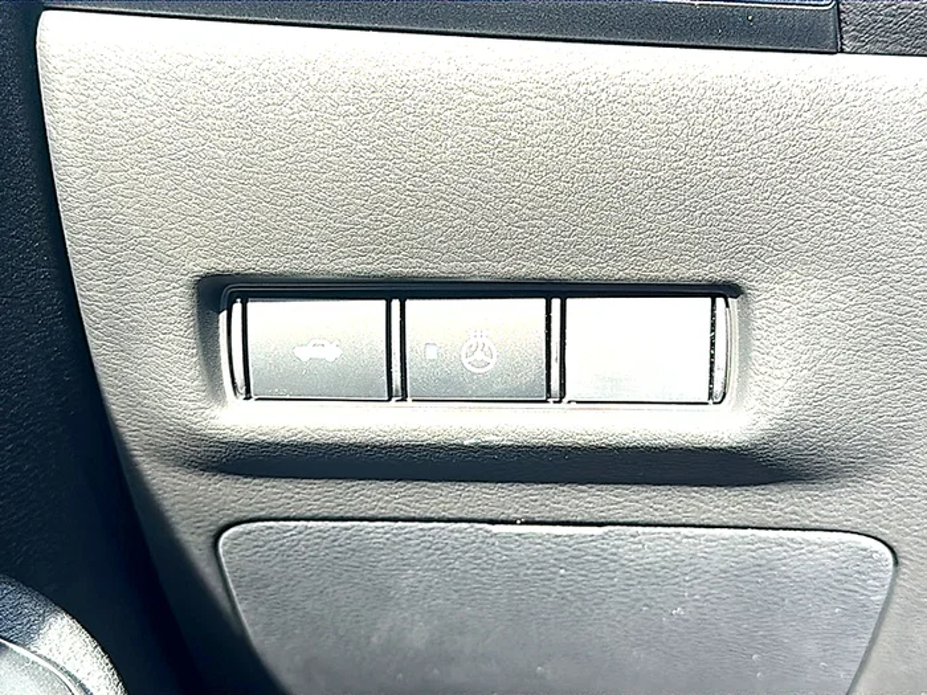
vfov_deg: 31.5
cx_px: 464
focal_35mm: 46
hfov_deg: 41.2
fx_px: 1232
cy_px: 348
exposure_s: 1/108
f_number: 1.78
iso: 50
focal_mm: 6.86
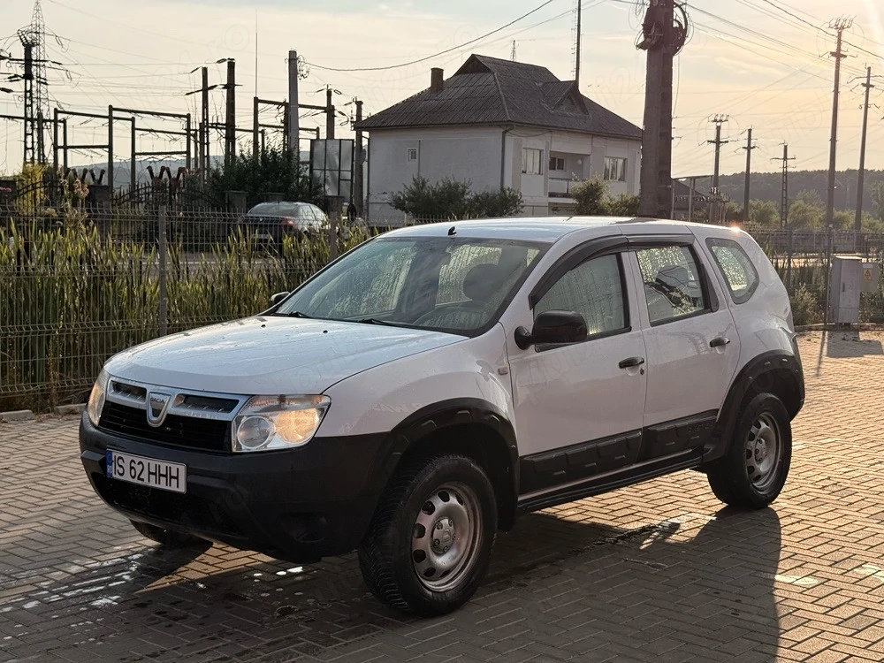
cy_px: 332
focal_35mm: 48
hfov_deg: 39.7
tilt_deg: -4.8
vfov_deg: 30.3
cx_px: 442
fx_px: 1226
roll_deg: -1.0
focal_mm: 6.76
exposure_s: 1/3534
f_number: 1.78
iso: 100
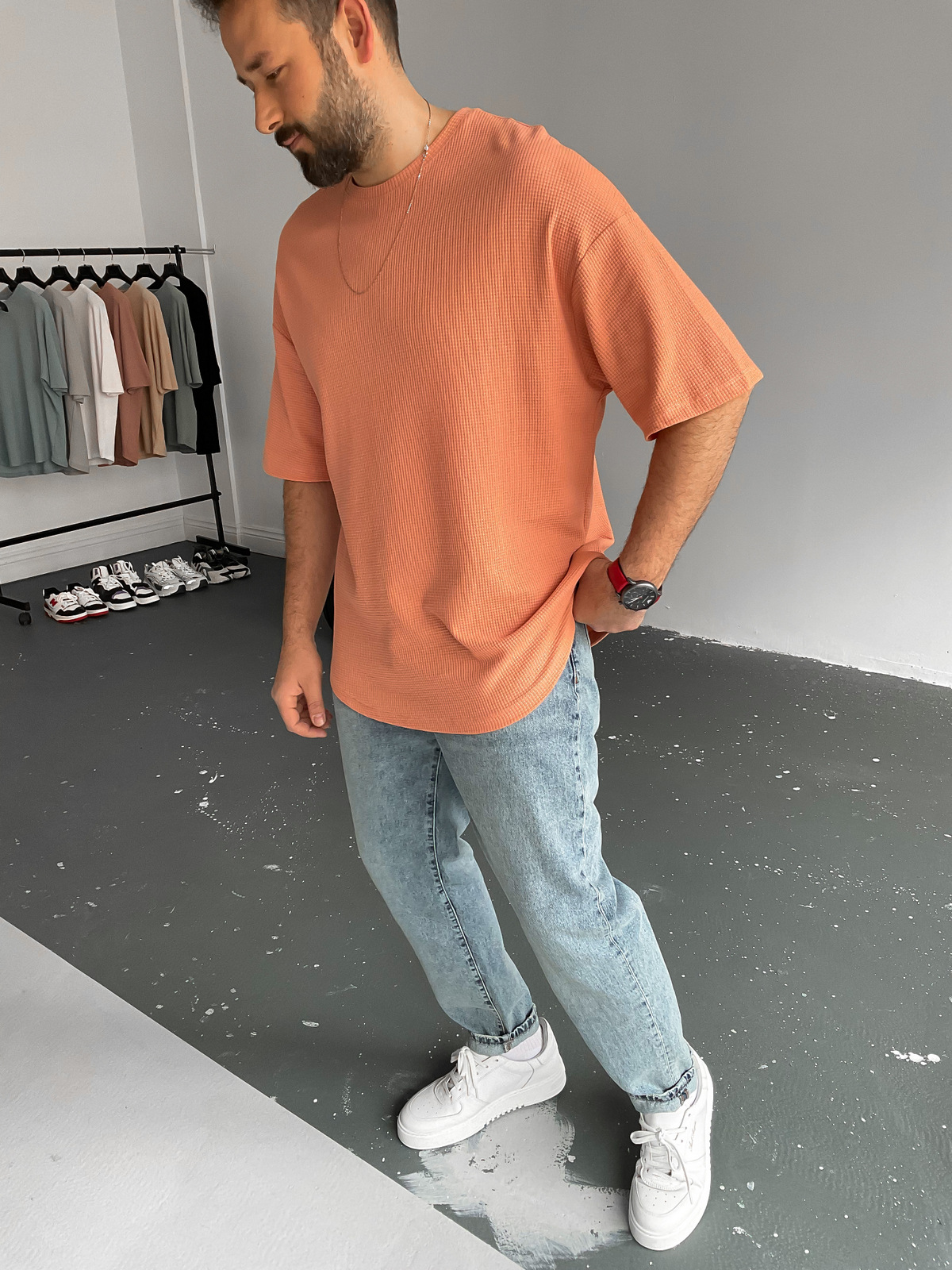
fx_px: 1063
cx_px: 476
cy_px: 635
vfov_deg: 61.7
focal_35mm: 29
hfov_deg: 48.2
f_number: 1.8
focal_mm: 3
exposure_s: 1/70
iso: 64
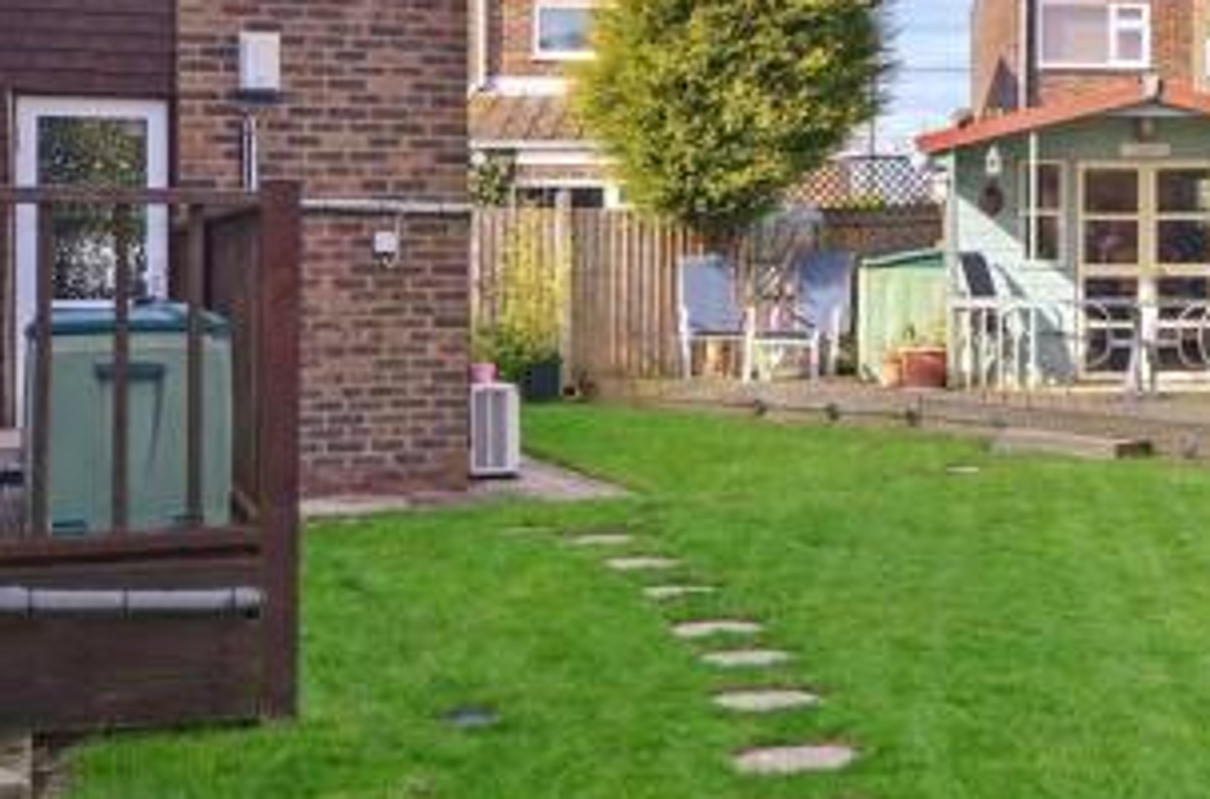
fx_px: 2178
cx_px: 978
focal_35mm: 65
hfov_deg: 30.3
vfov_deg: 20.6
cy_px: 208
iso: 200
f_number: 6.3
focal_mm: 20
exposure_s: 1/160
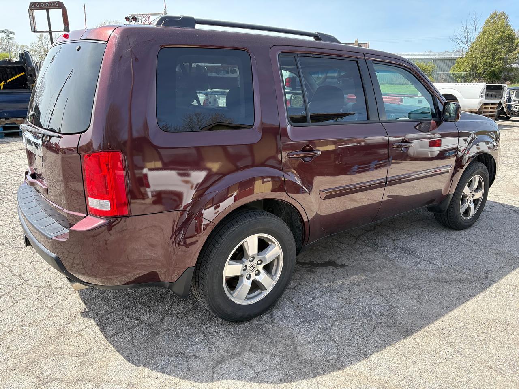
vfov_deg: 53.1
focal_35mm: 26
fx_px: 390
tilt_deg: -16.0
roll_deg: +0.4
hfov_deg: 67.3
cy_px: 194
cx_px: 260
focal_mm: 5.96
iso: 64
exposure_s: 1/933
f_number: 1.6
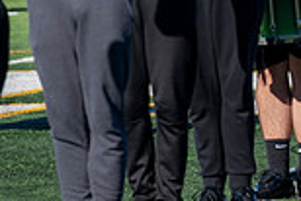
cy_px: -91
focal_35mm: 755
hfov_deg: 2.7
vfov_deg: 1.8
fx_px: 6318
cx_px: 516
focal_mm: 200
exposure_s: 1/2000
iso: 200
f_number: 5
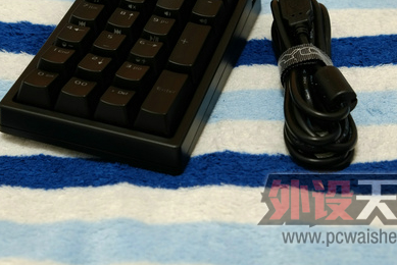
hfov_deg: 26.2
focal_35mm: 77
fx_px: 850
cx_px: 145
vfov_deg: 17.6
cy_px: 58
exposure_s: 1.2
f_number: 5.6
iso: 100
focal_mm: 32.9
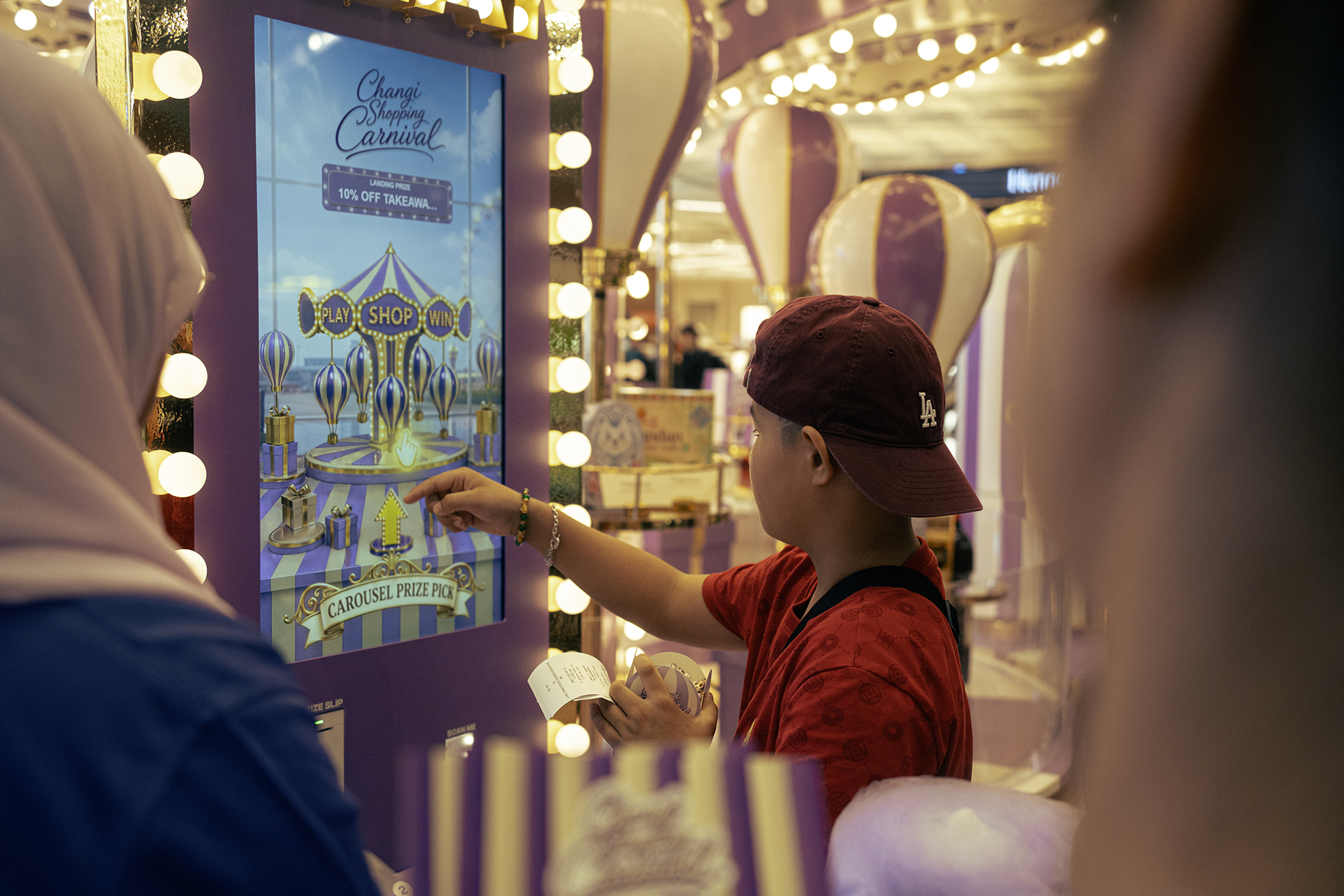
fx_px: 1531
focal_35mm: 41
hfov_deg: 47.4
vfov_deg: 32.6
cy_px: 447
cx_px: 661
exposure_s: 1/250
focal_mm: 40
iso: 1250
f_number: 3.2
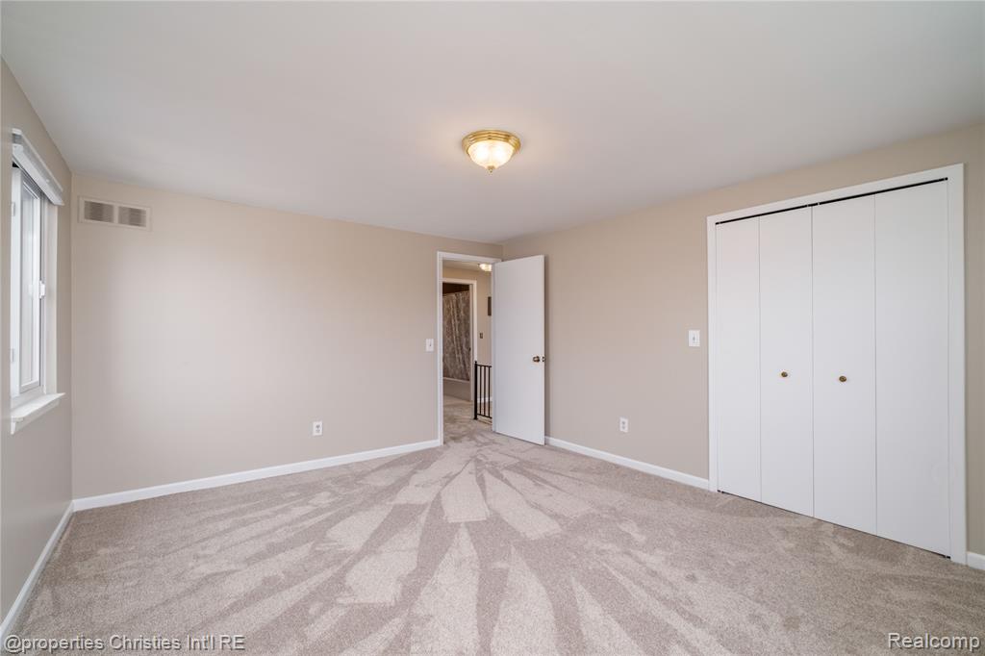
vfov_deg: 77.3
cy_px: 328
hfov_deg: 100.4
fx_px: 410
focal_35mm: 15
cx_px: 492
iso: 500
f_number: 6.4
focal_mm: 10
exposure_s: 1/250
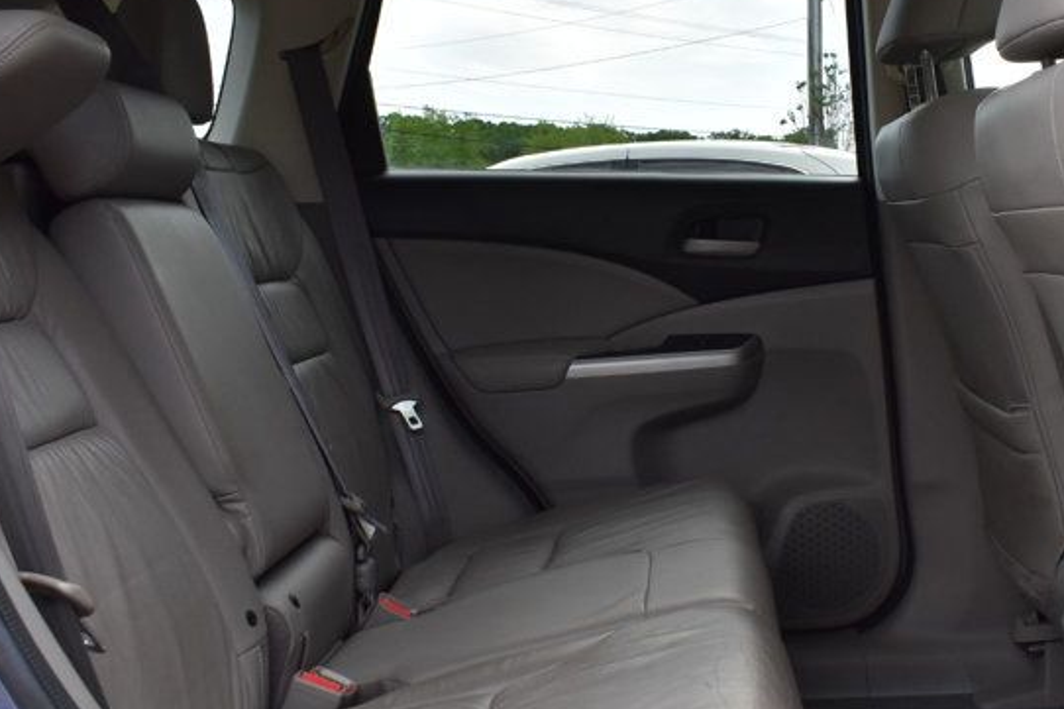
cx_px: 756
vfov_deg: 26.5
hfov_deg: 38.2
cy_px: 389
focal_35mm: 51
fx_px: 1507
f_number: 9
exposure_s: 1/160
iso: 400
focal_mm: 18
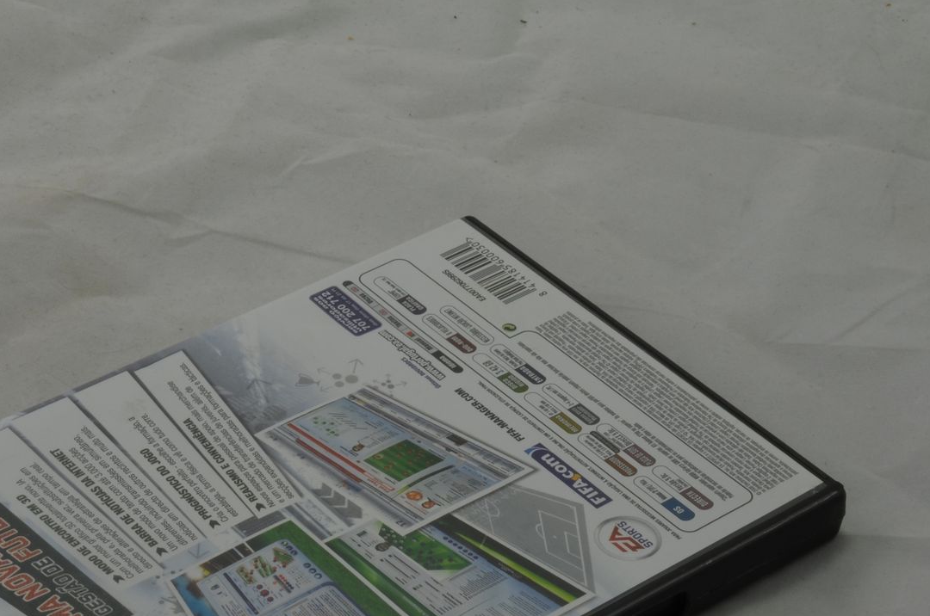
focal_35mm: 100
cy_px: 470
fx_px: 2579
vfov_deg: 13.6
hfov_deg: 20.4
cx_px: 291
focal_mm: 40
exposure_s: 1/4
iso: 100
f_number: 20
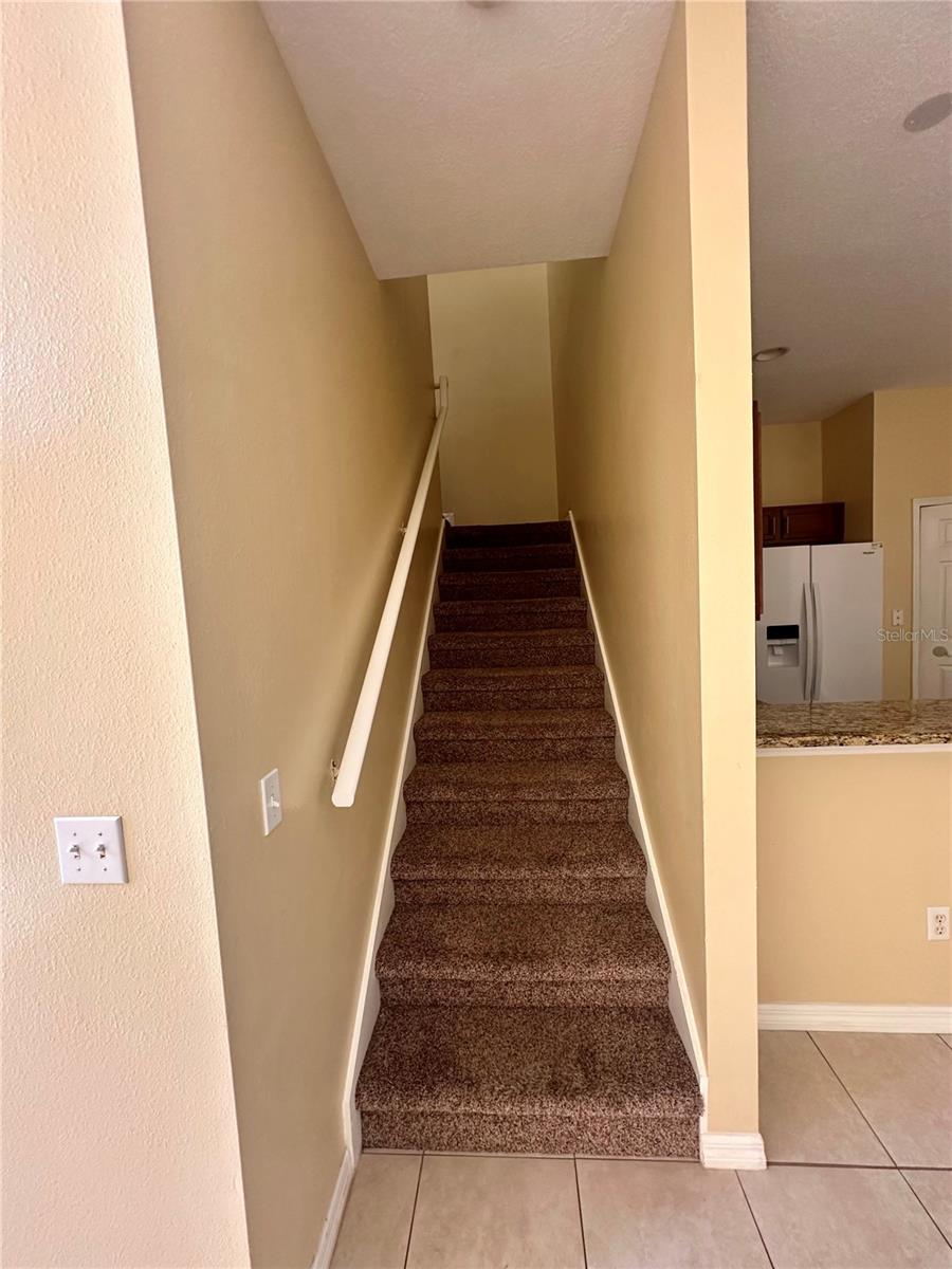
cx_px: 476
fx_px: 513
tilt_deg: -3.9
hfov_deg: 85.7
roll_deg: +1.5
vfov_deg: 102.1
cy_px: 634
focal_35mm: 14
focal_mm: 2.22
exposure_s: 1/99
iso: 200
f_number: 2.2
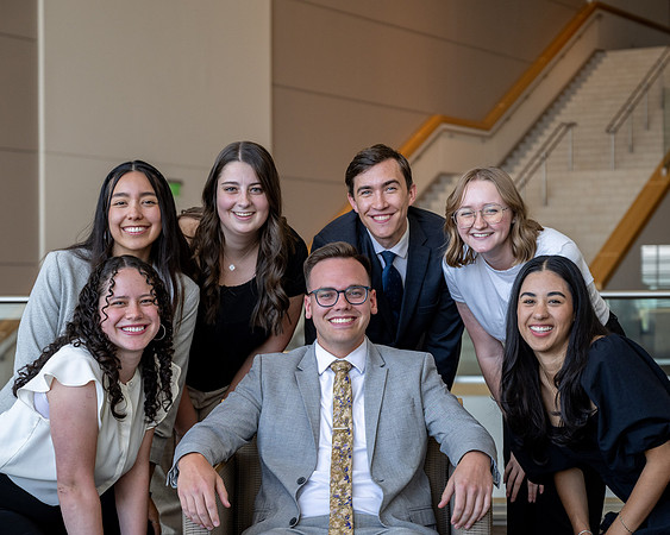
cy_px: 270
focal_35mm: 84
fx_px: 1660
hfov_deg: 22.8
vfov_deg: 18.3
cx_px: 344
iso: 500
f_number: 4
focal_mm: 70
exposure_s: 1/200
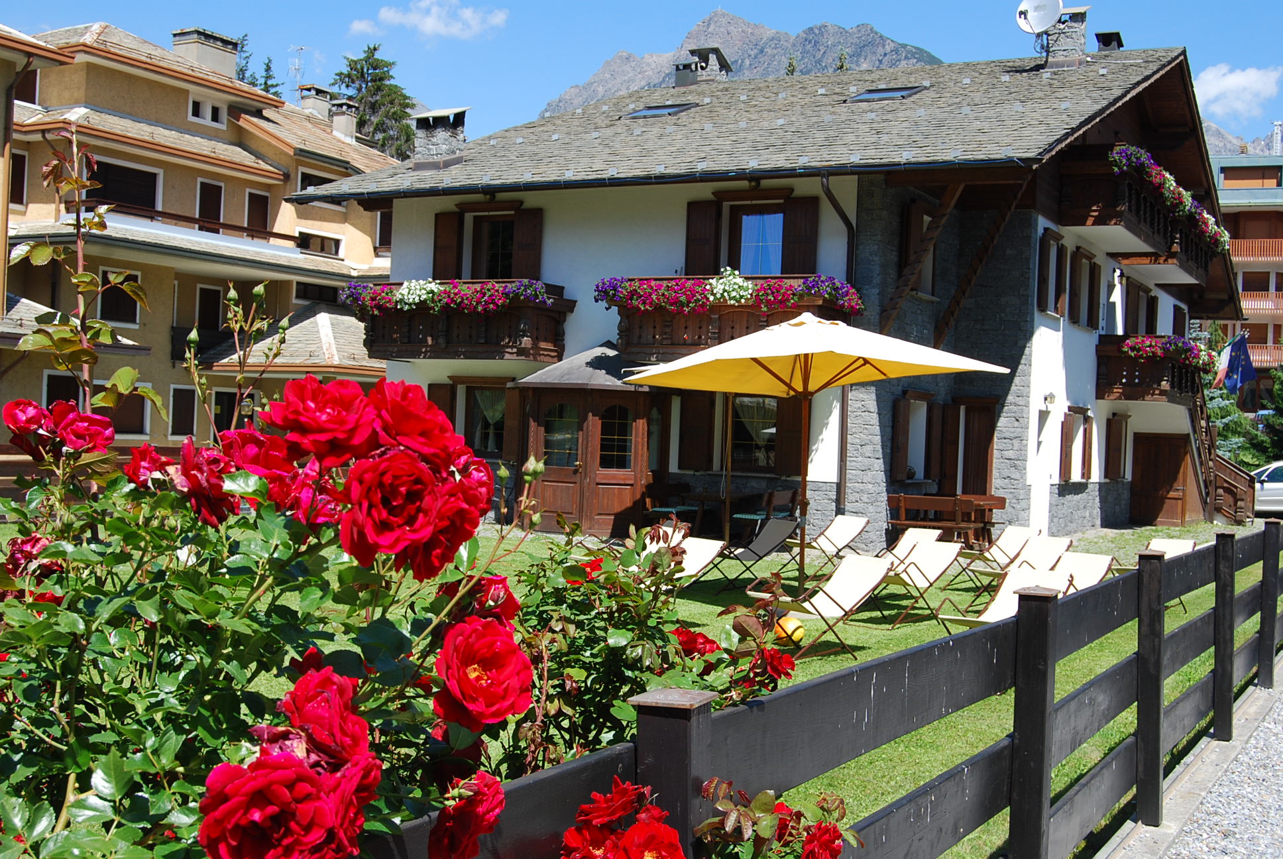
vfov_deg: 34.3
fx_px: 1392
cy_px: 430
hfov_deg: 49.5
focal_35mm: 39
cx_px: 642
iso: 200
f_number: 10
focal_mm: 26
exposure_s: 1/200
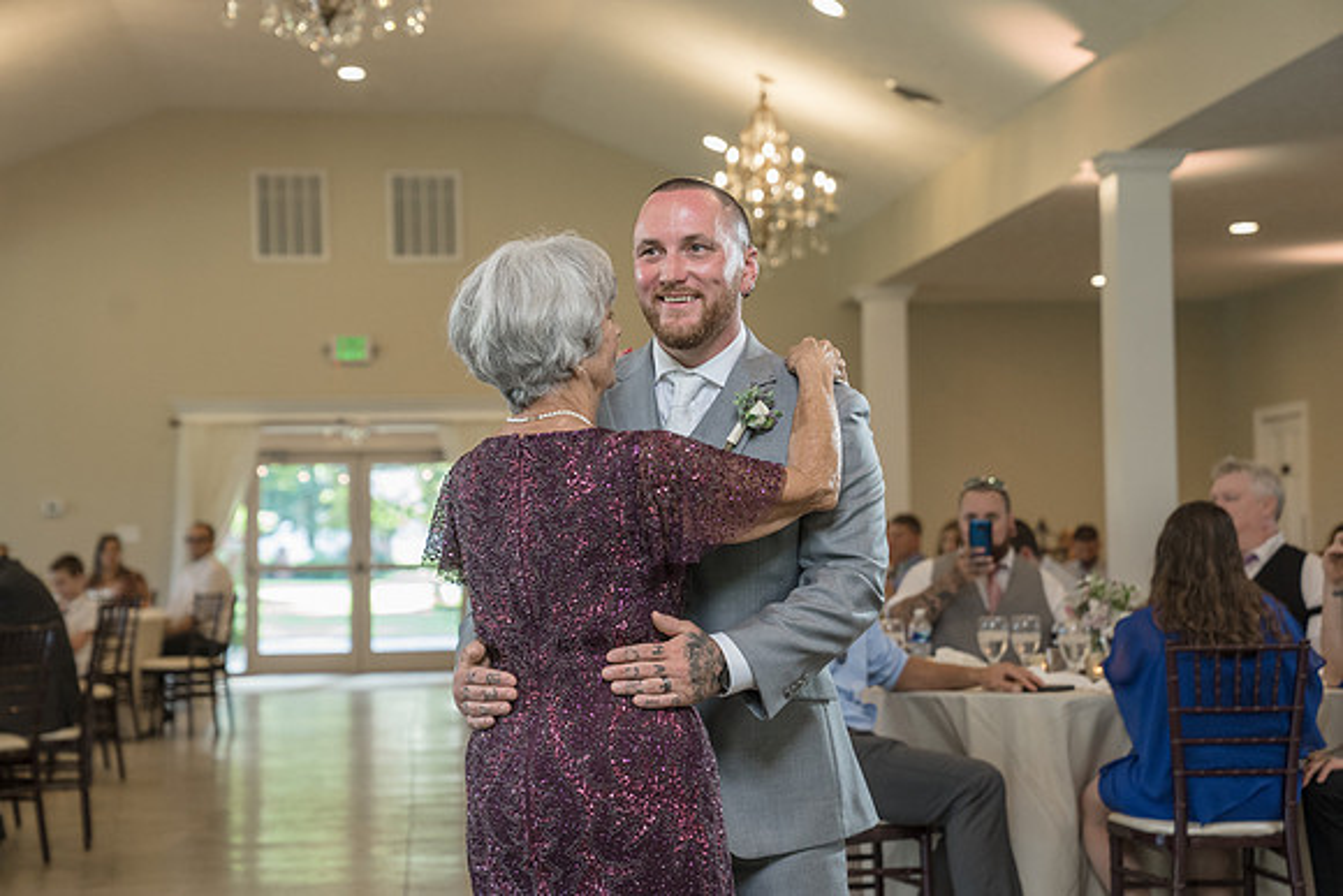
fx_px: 2716
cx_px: 689
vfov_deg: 18.7
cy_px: 460
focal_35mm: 73
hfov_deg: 27.8
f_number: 4
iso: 2000
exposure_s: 1/250
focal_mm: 70
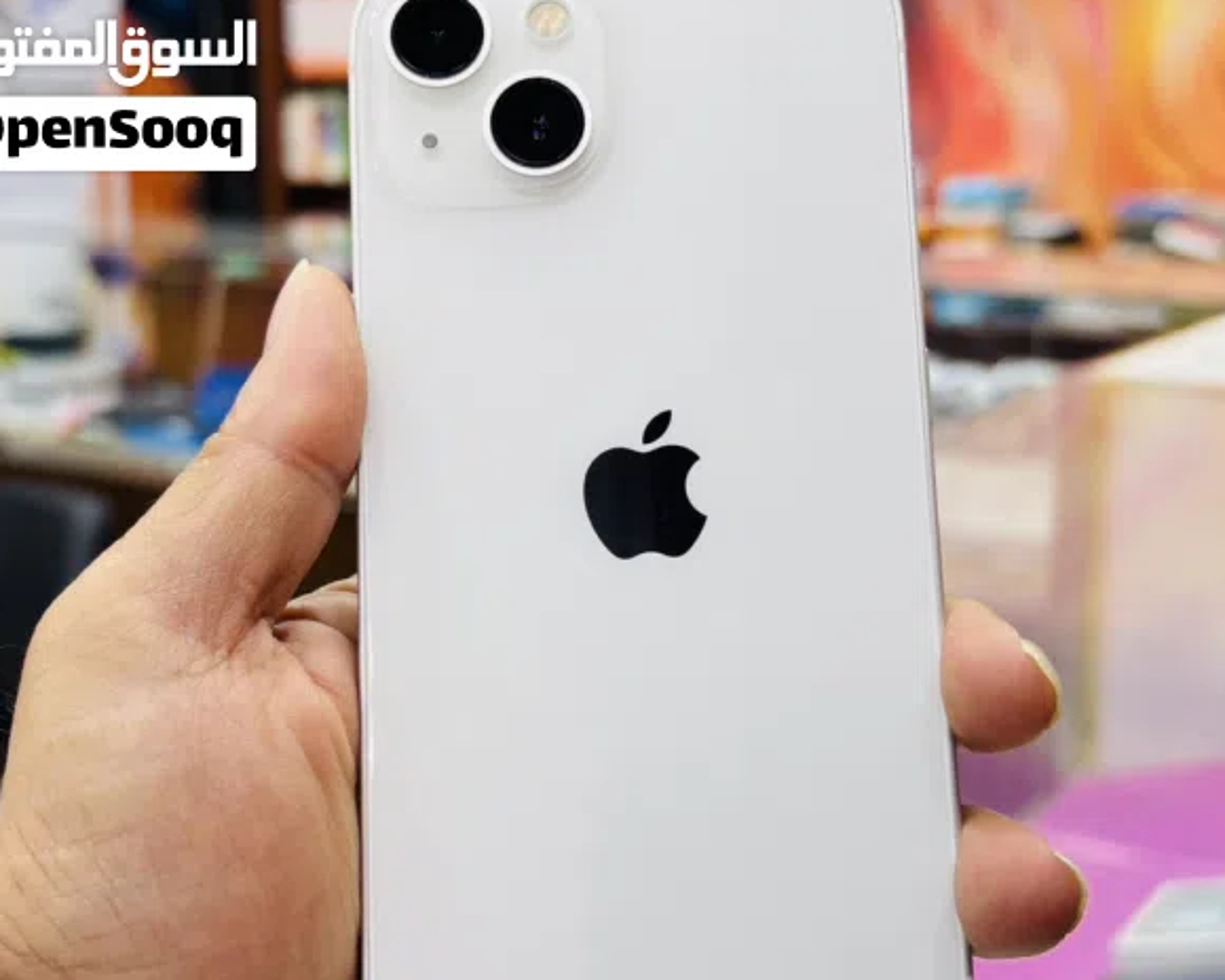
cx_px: 574
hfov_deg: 62.2
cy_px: 475
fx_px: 1015
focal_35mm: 28
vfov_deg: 51.5
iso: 50
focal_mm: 5.96
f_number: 1.6
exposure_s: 1/100
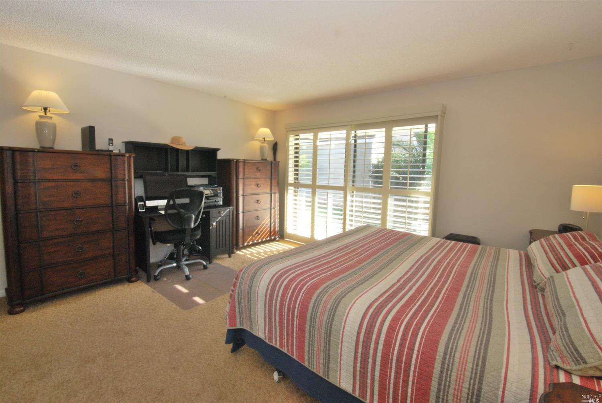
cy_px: 202
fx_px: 251
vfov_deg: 77.4
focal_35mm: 15
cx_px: 301
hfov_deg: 100.3
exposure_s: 1/6
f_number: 22
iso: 400
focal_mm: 10
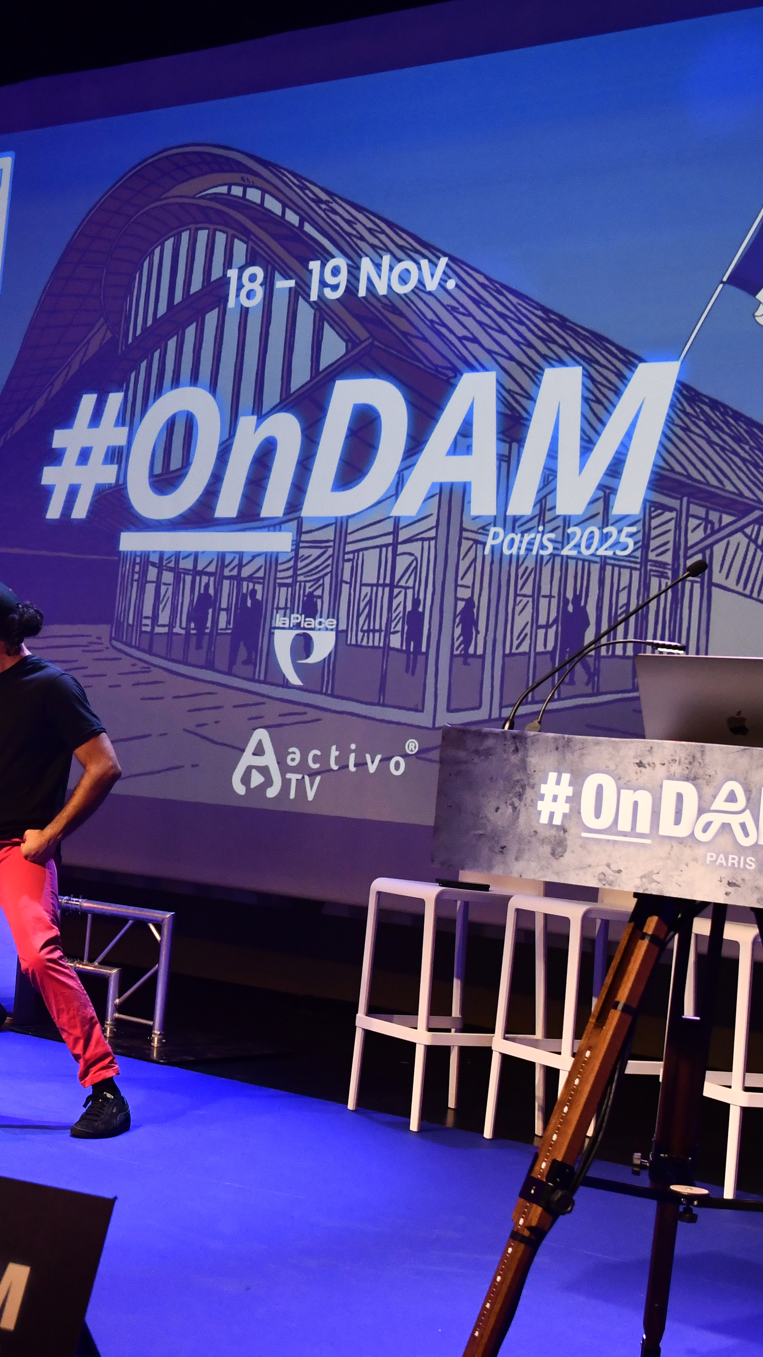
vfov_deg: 35.0
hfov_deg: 19.6
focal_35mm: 60
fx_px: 2151
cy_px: 673
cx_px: 17
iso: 1600
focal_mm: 25
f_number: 5.6
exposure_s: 1/125
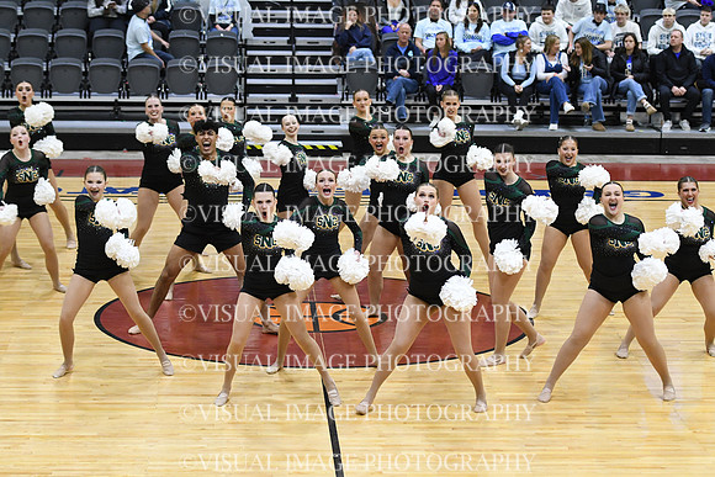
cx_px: 358
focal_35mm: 105
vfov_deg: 13.0
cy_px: 238
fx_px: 2086
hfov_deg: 19.5
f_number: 2.8
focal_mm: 70
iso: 3200
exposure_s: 1/400
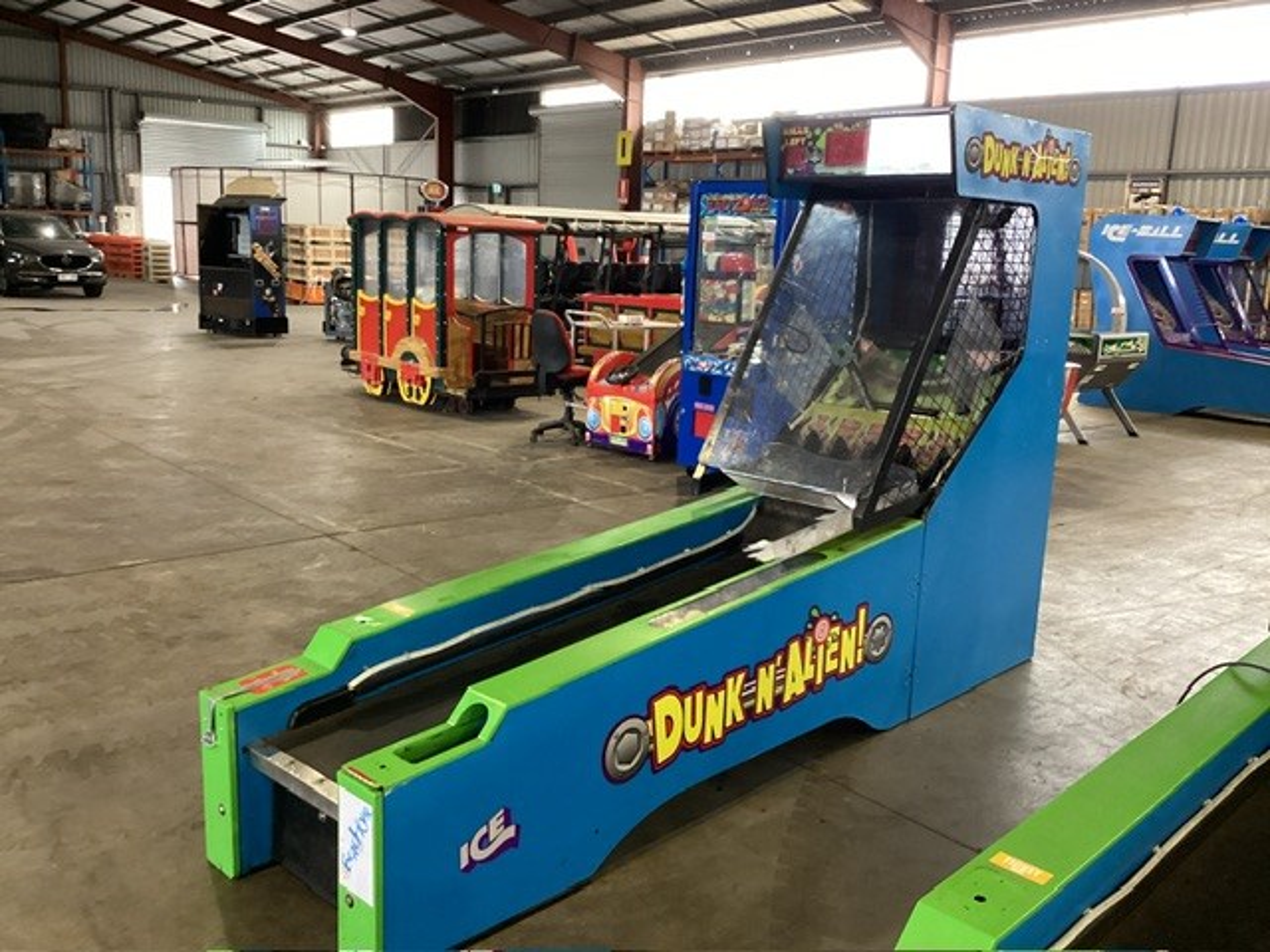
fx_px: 1137
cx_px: 635
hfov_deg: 58.4
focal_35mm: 31
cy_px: 476
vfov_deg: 45.4
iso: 320
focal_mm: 3.3
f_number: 2.4
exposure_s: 1/60
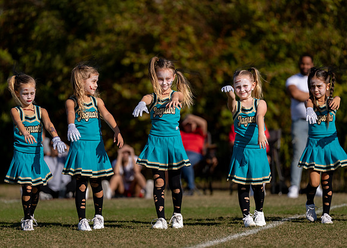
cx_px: 162
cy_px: 129
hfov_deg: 9.0
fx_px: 2202
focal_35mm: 224
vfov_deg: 6.4
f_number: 2.8
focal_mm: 200
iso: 100
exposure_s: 1/5000
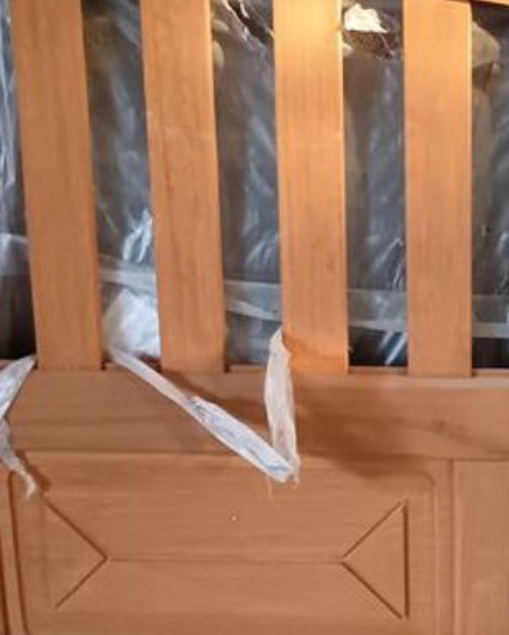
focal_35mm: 85
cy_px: 399
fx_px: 1599
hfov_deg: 17.5
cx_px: 552
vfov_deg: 22.4
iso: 3193
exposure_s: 1/25
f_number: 1.9
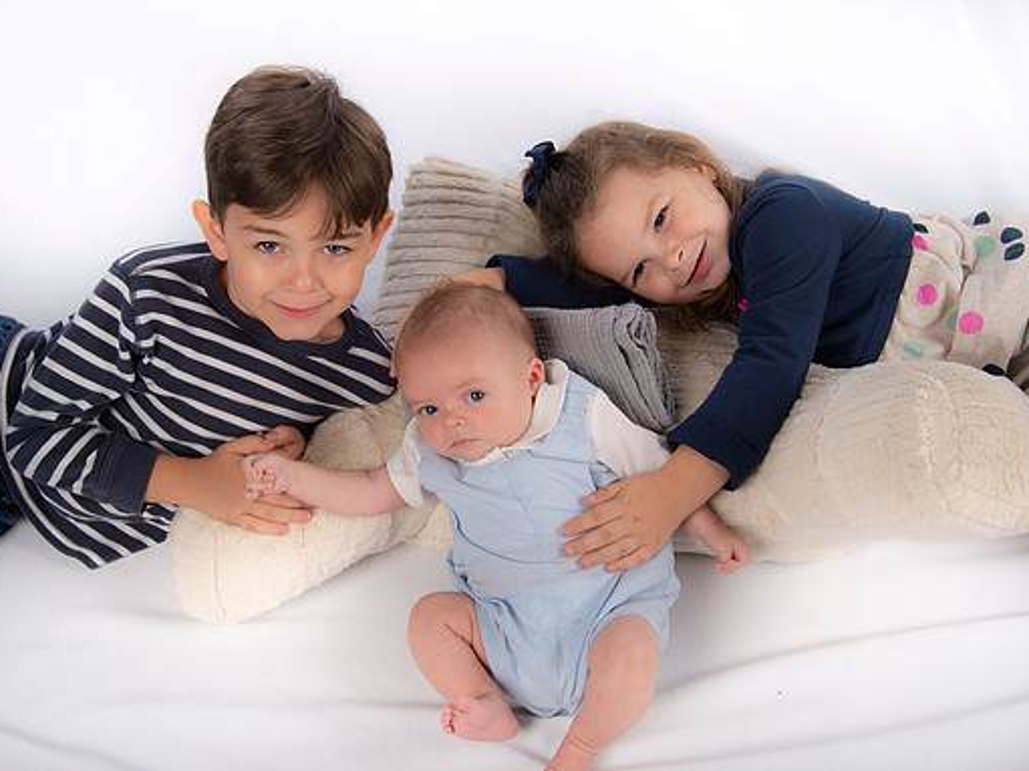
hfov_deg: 39.6
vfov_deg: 30.3
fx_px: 1427
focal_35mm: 48
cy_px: 384
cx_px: 473
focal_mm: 44
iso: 100
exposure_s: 1/200
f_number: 5.6
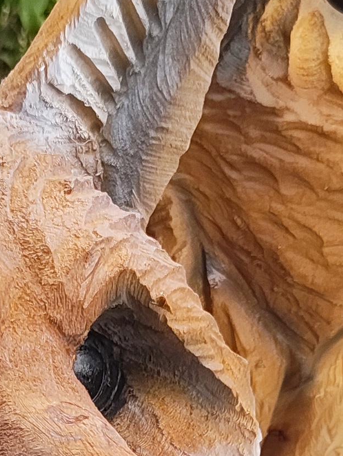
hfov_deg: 12.3
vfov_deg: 14.5
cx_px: -46
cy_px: 832
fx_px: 1568
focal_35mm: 119
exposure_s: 1/334
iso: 50
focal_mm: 5.56
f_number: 1.88
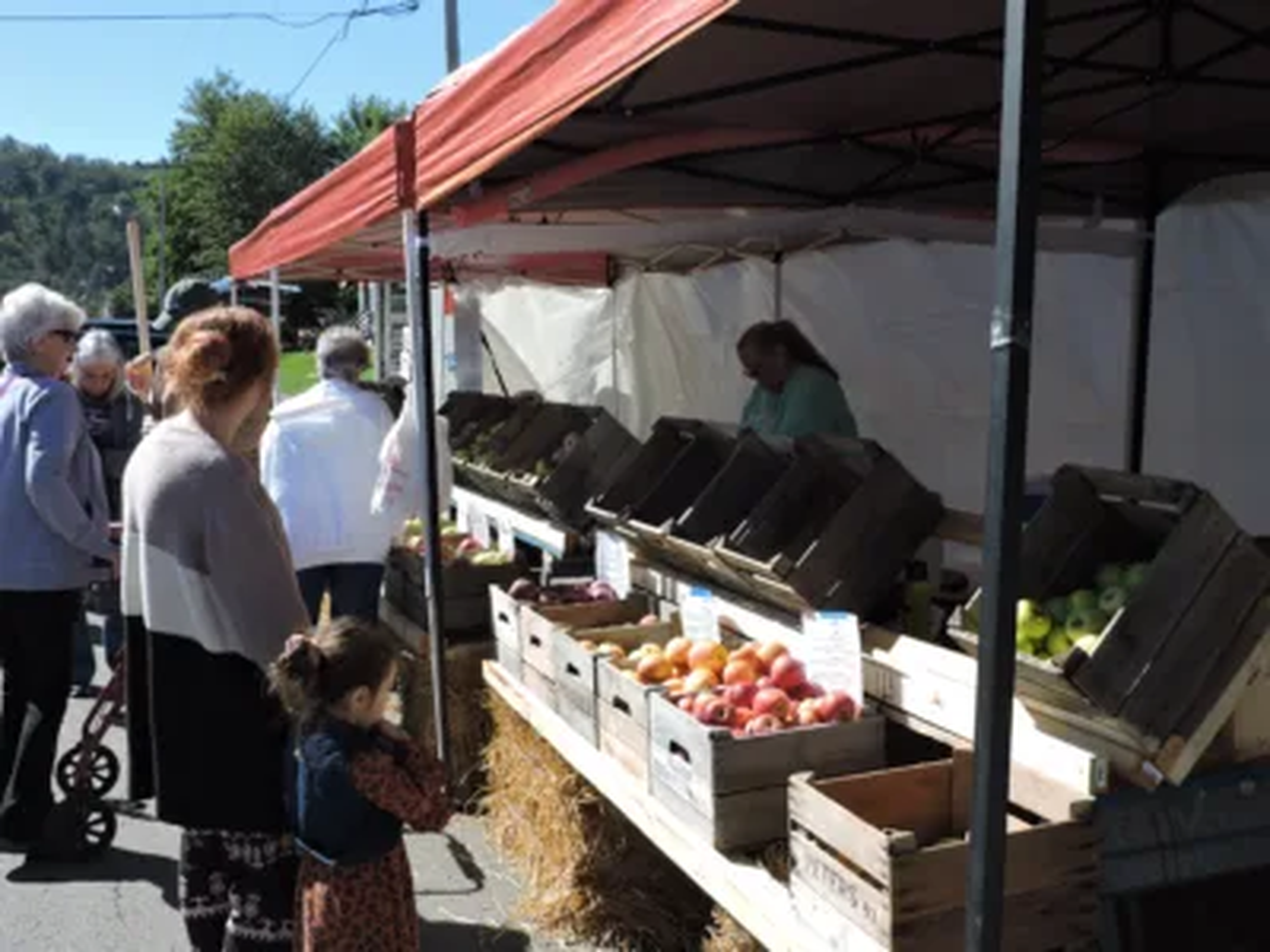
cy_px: 476
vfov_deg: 40.7
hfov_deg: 52.6
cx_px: 635
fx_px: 1284
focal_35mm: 35
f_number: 3.3
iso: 100
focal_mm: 6.2
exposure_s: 1/800
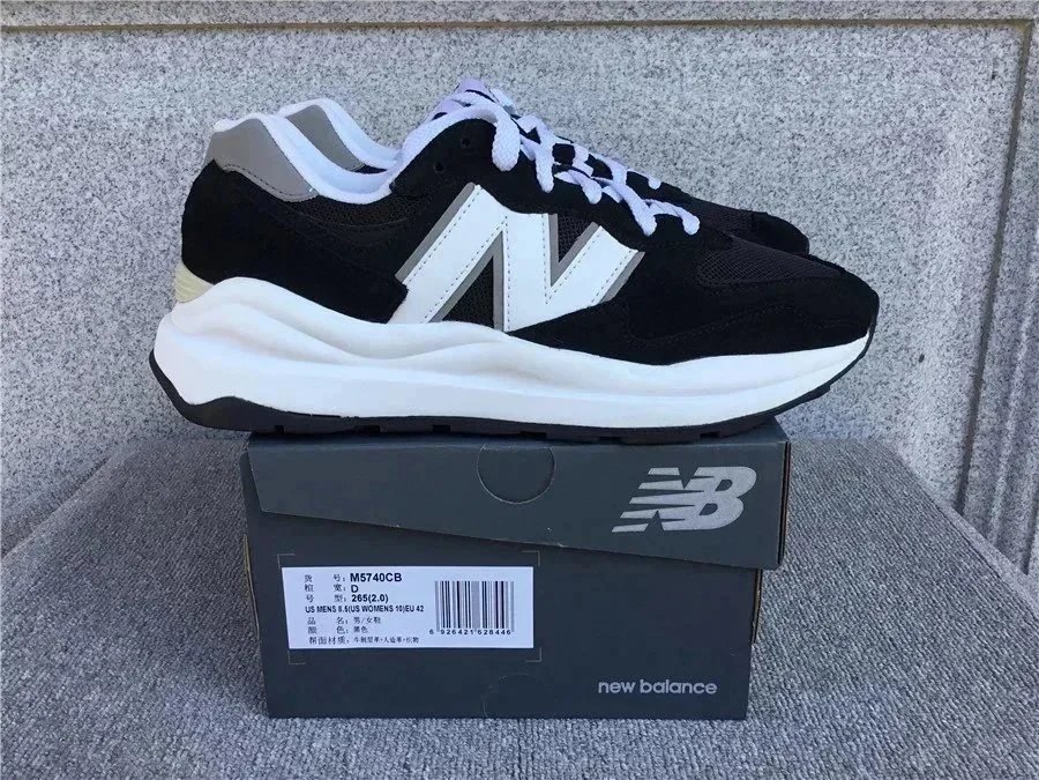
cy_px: 390
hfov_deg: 58.4
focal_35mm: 31
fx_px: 930
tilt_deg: -18.2
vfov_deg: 45.4
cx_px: 520
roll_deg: +0.7
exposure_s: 1/436
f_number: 2.4
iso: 25
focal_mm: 3.3
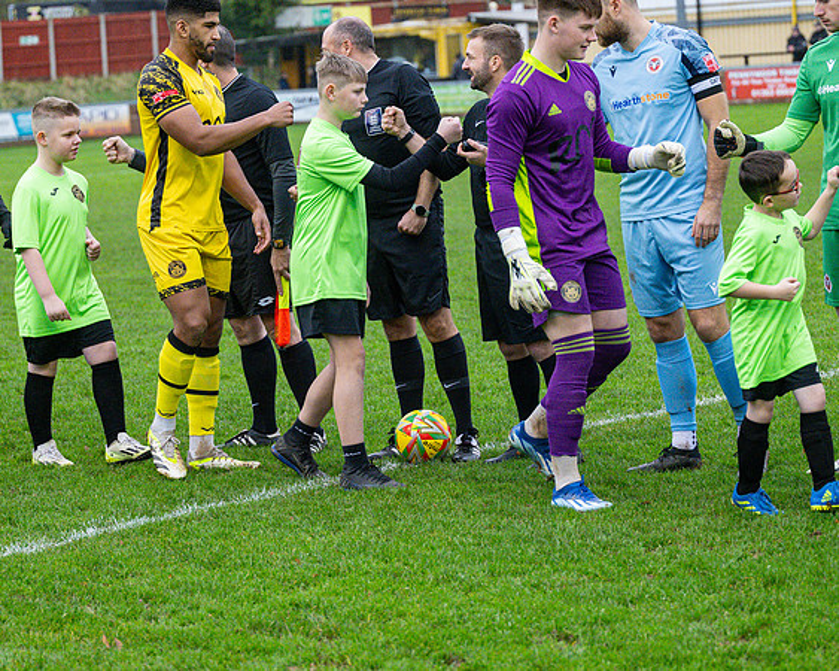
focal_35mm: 118
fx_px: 2937
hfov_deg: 16.3
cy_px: 336
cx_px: 364
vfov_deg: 13.0
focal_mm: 70
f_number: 2.8
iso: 2000
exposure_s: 1/2000
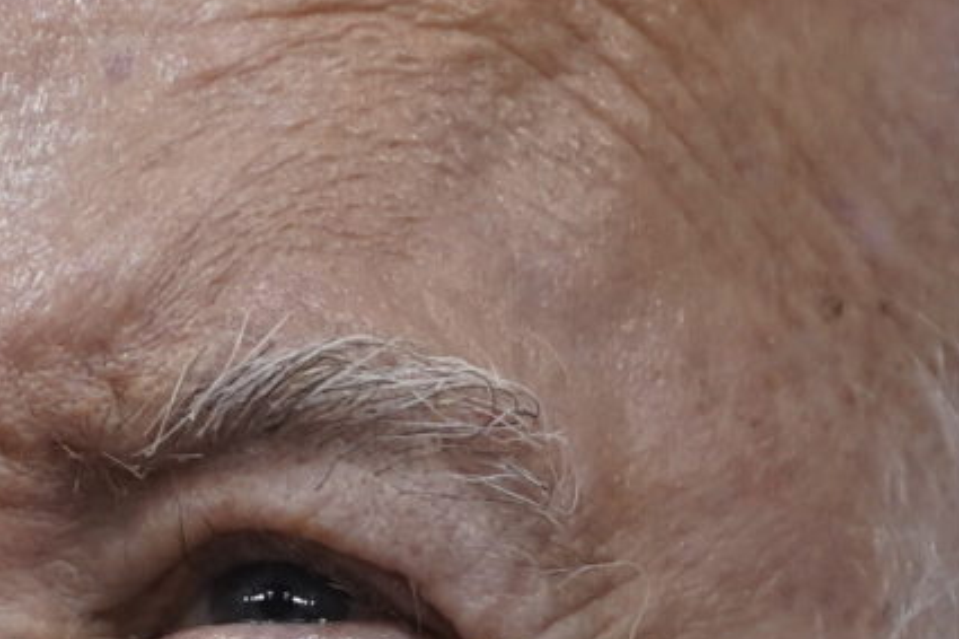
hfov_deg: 1.2
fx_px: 47183
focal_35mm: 1772
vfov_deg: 0.8
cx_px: -74
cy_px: 1710
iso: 3200
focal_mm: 294
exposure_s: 1/200
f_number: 5.6
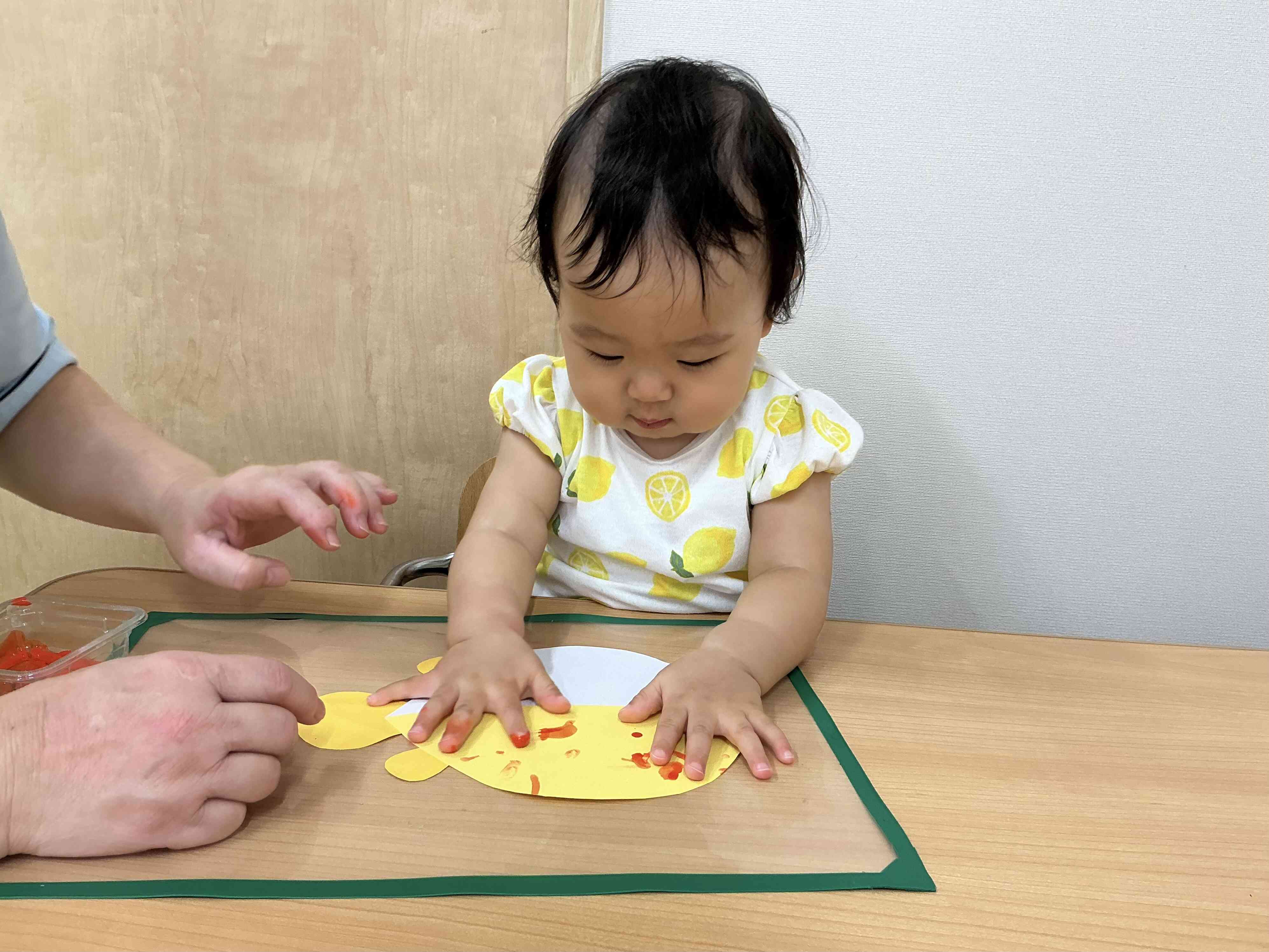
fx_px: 1063
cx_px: 634
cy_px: 476
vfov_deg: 48.2
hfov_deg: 61.7
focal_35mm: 29
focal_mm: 3
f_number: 1.8
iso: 32
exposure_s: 1/60
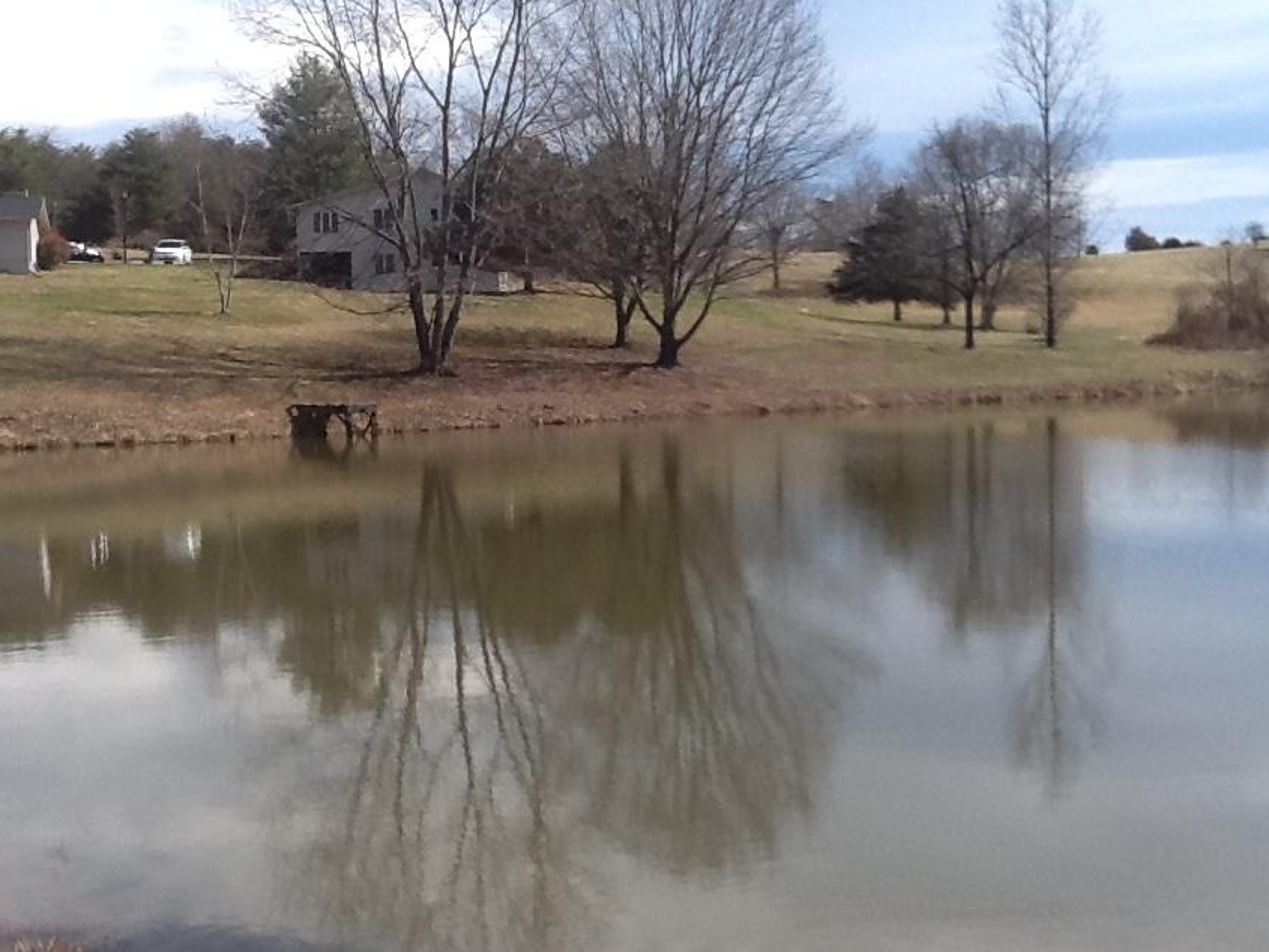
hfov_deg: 38.1
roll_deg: +2.2
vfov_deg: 29.1
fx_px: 1833
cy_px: 428
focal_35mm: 50
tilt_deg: -4.3
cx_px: 568
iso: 40
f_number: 2.4
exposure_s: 1/990
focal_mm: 2.03
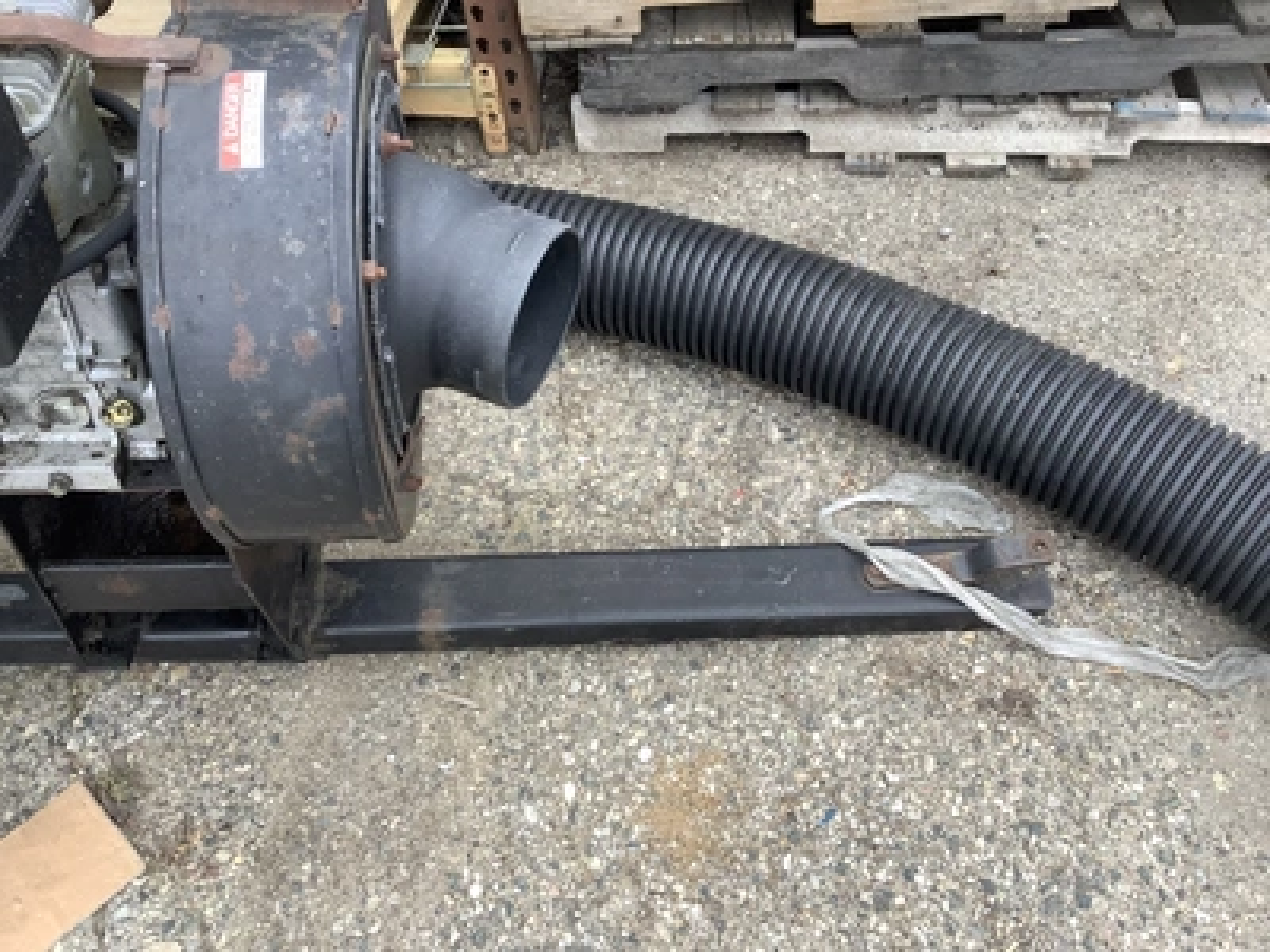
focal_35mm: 31
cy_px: 476
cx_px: 635
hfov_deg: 58.4
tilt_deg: -53.6
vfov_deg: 45.4
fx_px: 1137
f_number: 2.4
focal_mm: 3.3
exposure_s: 1/120
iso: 32
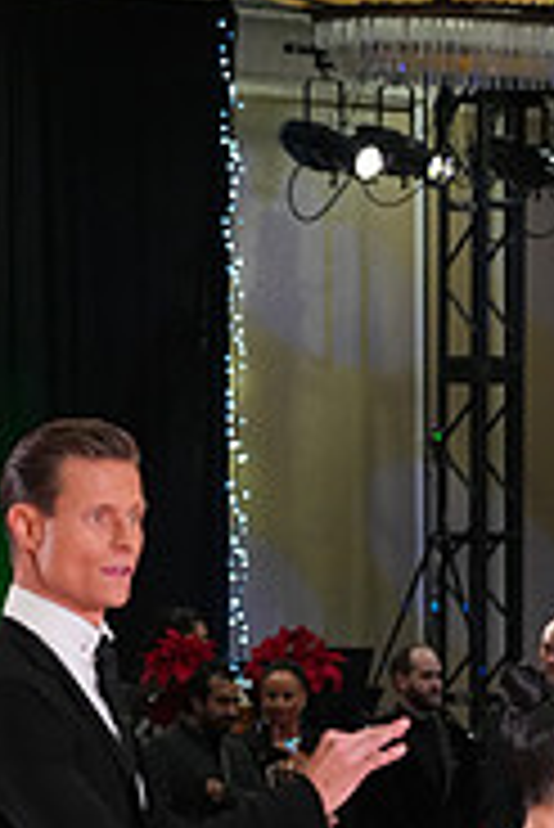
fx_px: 7027
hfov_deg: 4.5
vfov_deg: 6.7
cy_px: 1102
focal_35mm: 305
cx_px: 538
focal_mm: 97
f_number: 6.3
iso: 3200
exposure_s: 1/200
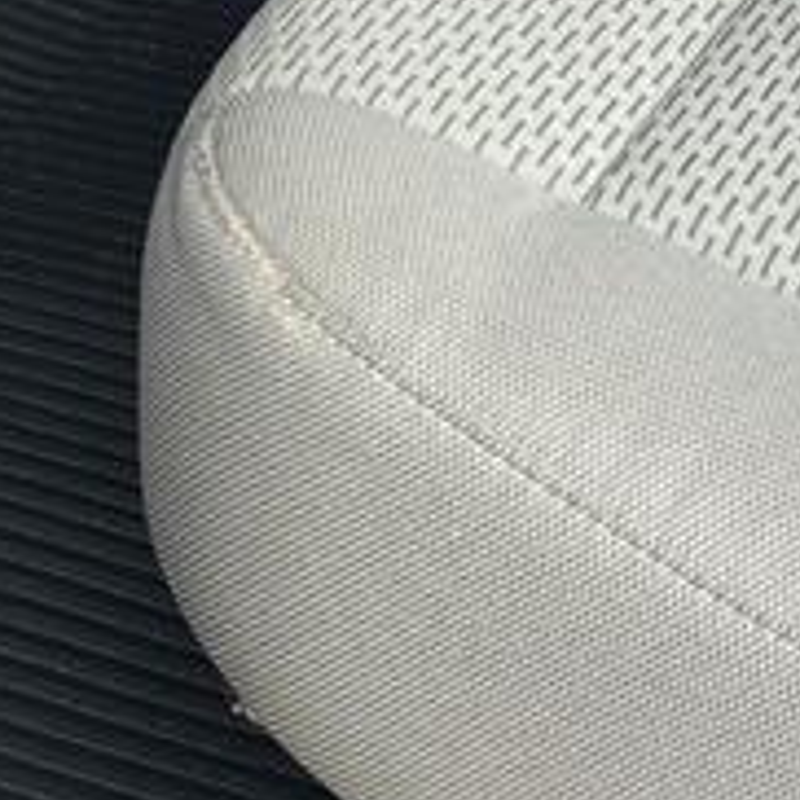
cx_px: 642
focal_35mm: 143
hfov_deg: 12.2
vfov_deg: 11.4
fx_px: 3739
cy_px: -629
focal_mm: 6.3
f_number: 1.7
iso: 64
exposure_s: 1/180
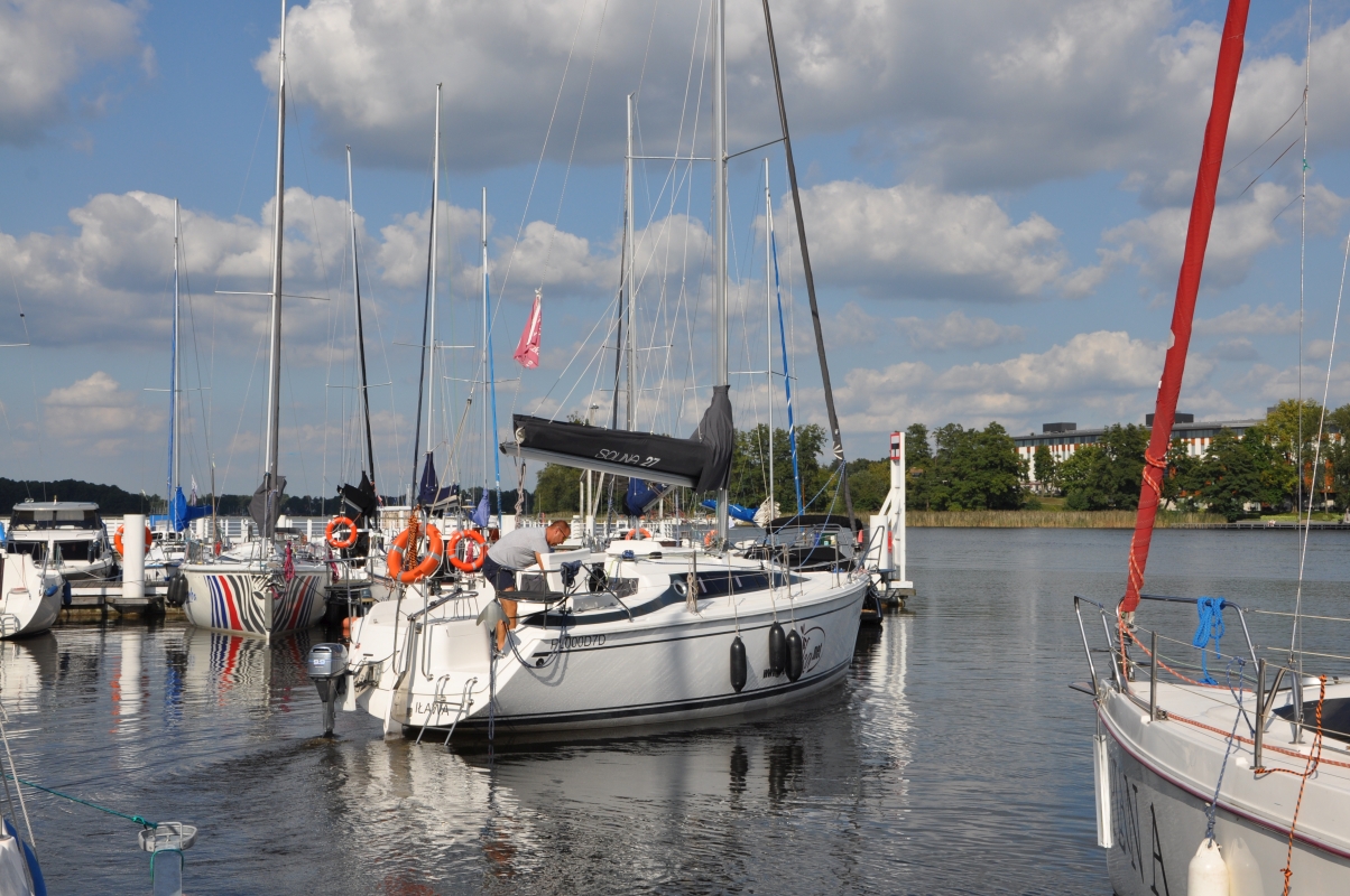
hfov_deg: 38.9
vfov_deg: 26.4
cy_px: 448
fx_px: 1910
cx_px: 675
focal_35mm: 51
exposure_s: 1/500
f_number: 11
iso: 200
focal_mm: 34
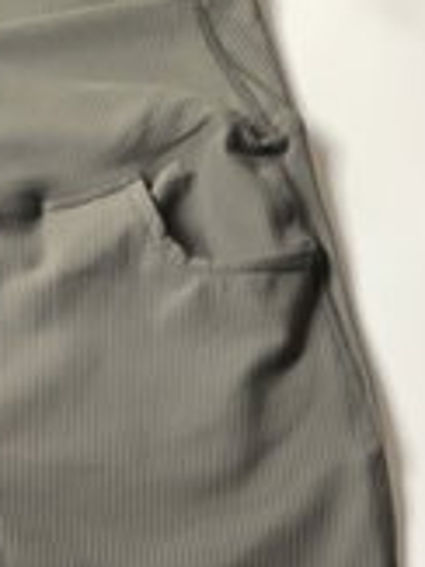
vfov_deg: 20.6
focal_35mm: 85
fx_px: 1393
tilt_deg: -68.9
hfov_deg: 16.9
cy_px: 774
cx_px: -24
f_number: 1.8
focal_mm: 4.25
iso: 100
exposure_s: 1/50
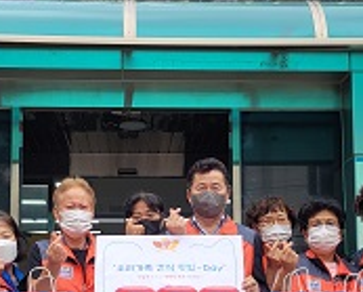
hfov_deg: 24.4
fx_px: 839
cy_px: 246
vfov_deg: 19.5
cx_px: 158
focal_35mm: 78
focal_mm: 5.4
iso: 40
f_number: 1.8
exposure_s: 1/571
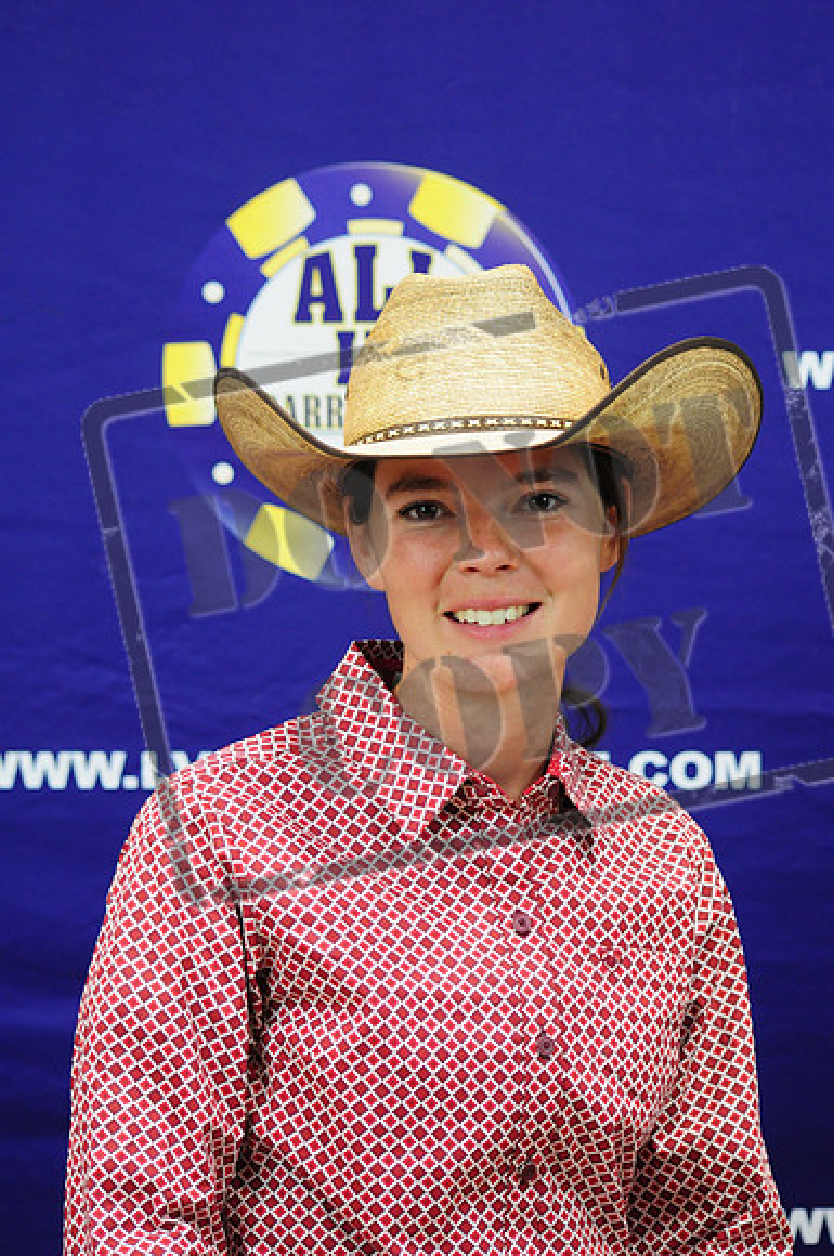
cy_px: 628
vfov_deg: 19.5
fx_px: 3659
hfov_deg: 13.0
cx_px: 417
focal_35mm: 105
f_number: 4
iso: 1250
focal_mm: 70
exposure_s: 1/125
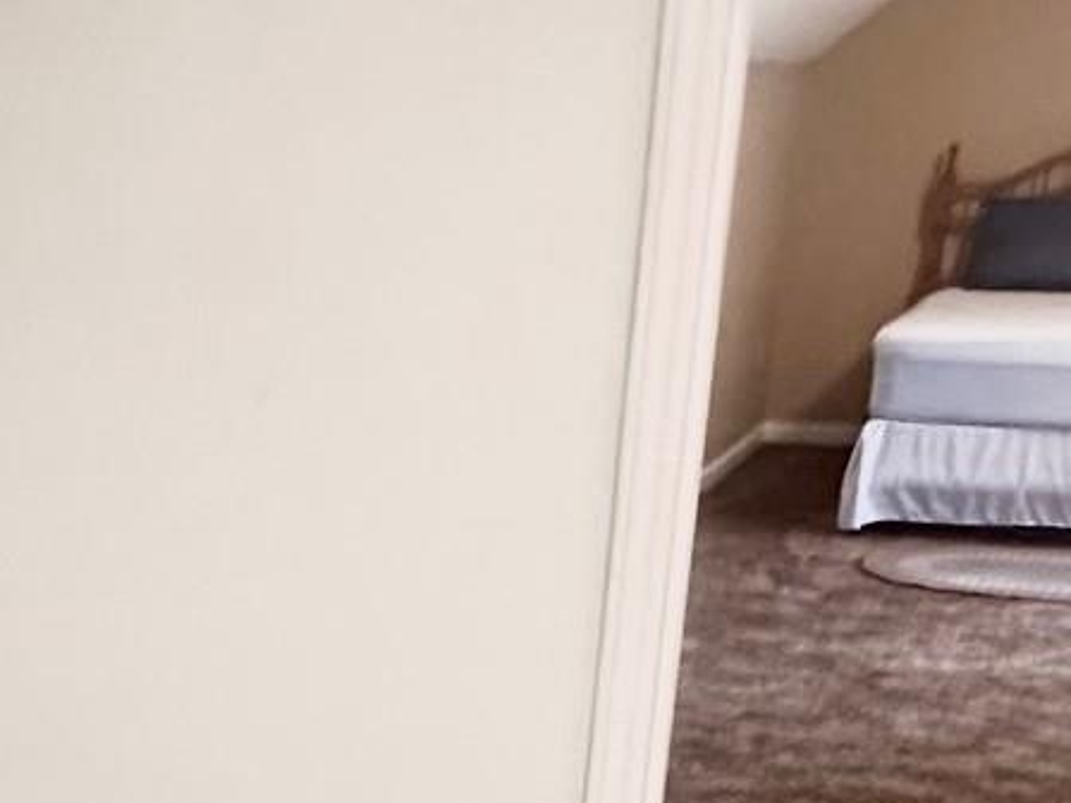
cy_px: 992
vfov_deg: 21.2
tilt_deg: -22.1
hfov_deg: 28.2
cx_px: -38
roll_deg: +1.7
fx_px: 1980
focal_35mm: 64
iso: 640
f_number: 2.2
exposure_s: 1/60
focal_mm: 2.22
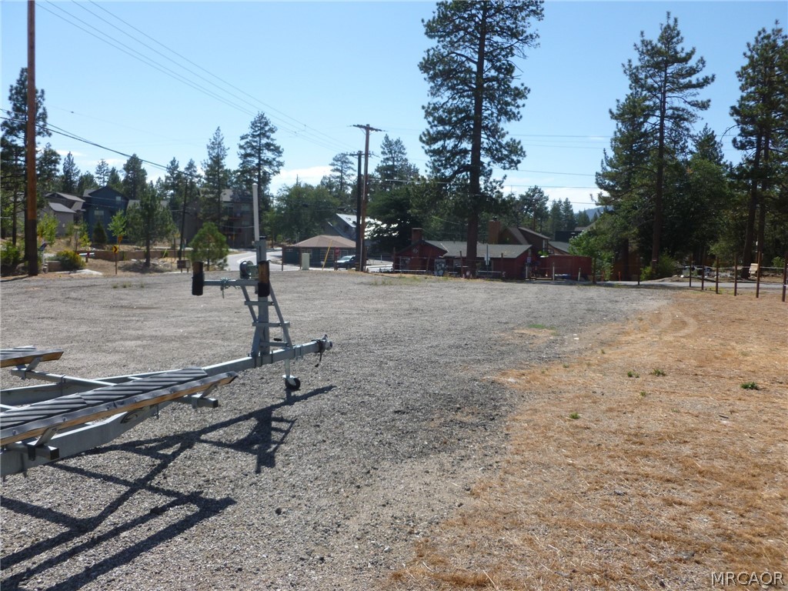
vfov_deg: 49.7
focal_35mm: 28
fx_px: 637
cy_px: 296
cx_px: 394
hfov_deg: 63.4
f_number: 3.3
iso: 100
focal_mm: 5
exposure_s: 1/1000
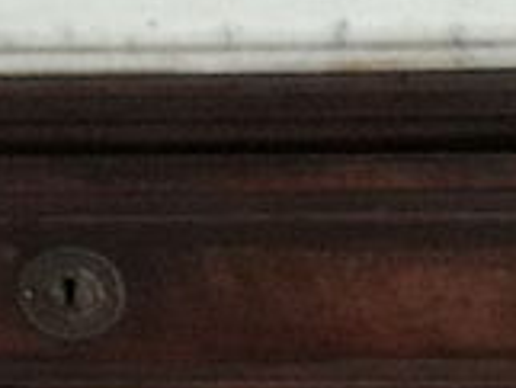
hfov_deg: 11.3
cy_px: 869
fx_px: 2596
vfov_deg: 8.0
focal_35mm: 174
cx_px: 154
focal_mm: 3.7
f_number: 1.9
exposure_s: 1/10
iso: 640
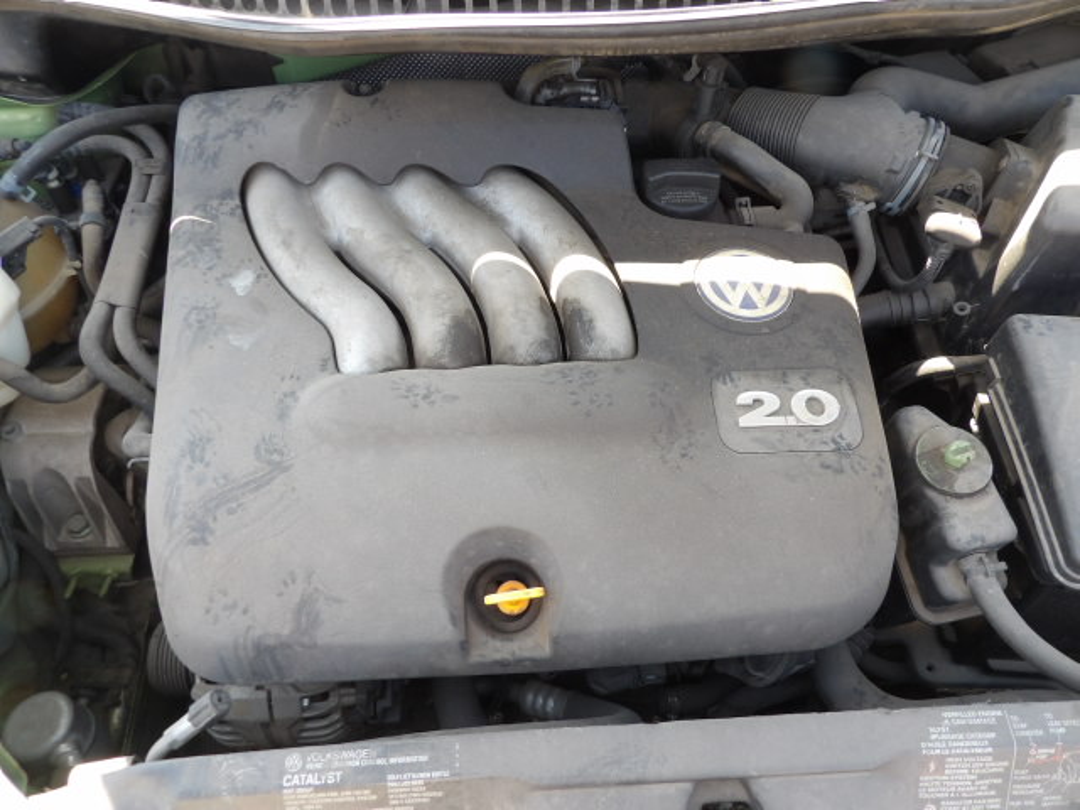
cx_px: 540
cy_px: 405
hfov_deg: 71.6
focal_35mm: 24
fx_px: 749
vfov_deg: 56.8
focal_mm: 4.3
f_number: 3.2
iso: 100
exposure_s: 1/91
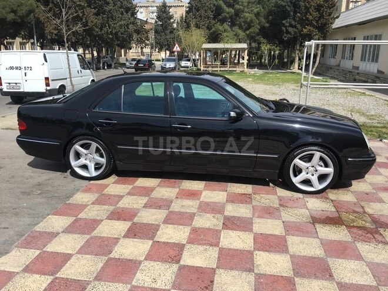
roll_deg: -0.2
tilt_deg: -15.4
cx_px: 194
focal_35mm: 29
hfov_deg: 61.7
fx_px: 325
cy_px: 146
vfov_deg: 48.2
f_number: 2.2
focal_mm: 4.15
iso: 25
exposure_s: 1/1451
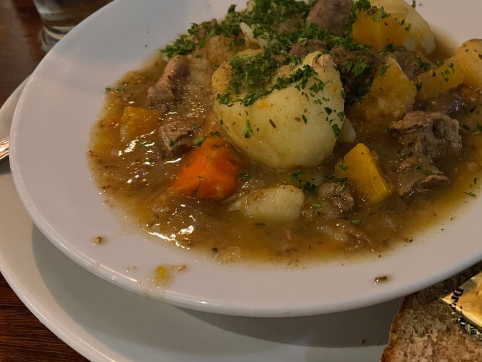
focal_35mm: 42
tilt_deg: -45.4
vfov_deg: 34.3
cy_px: 162
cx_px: 386
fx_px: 585
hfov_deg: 42.7
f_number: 1.6
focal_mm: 5.1
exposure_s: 1/33
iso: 500
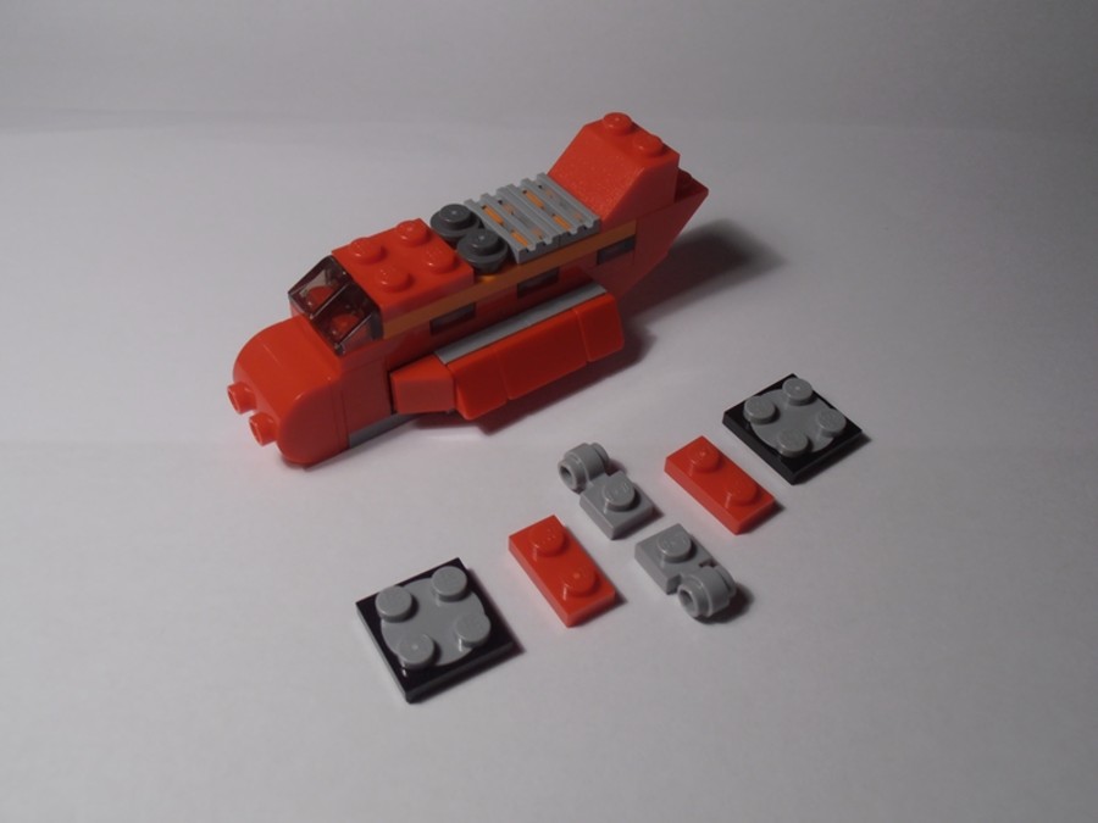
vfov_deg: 38.7
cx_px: 549
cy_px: 412
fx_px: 1174
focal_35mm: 37
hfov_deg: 50.1
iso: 80
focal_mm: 6.61
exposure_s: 1/50
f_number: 3.9
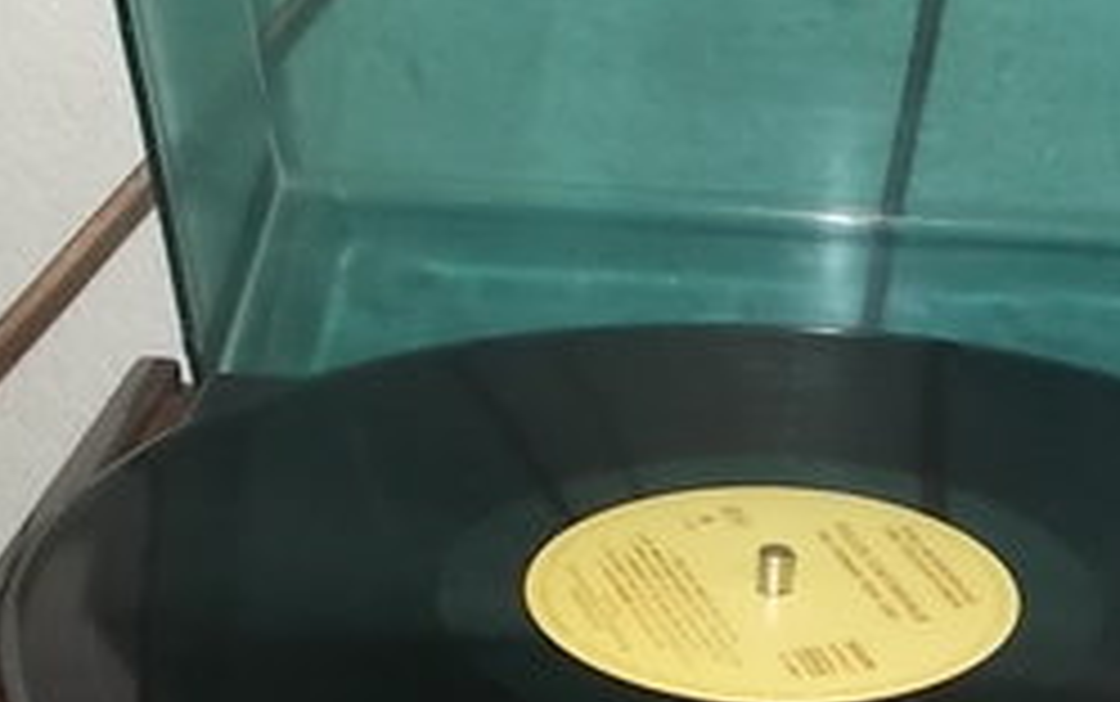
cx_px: 1066
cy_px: 446
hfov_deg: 19.9
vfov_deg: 12.8
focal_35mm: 102
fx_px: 3116
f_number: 3.4
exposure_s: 1/25
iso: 200
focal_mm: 5.3
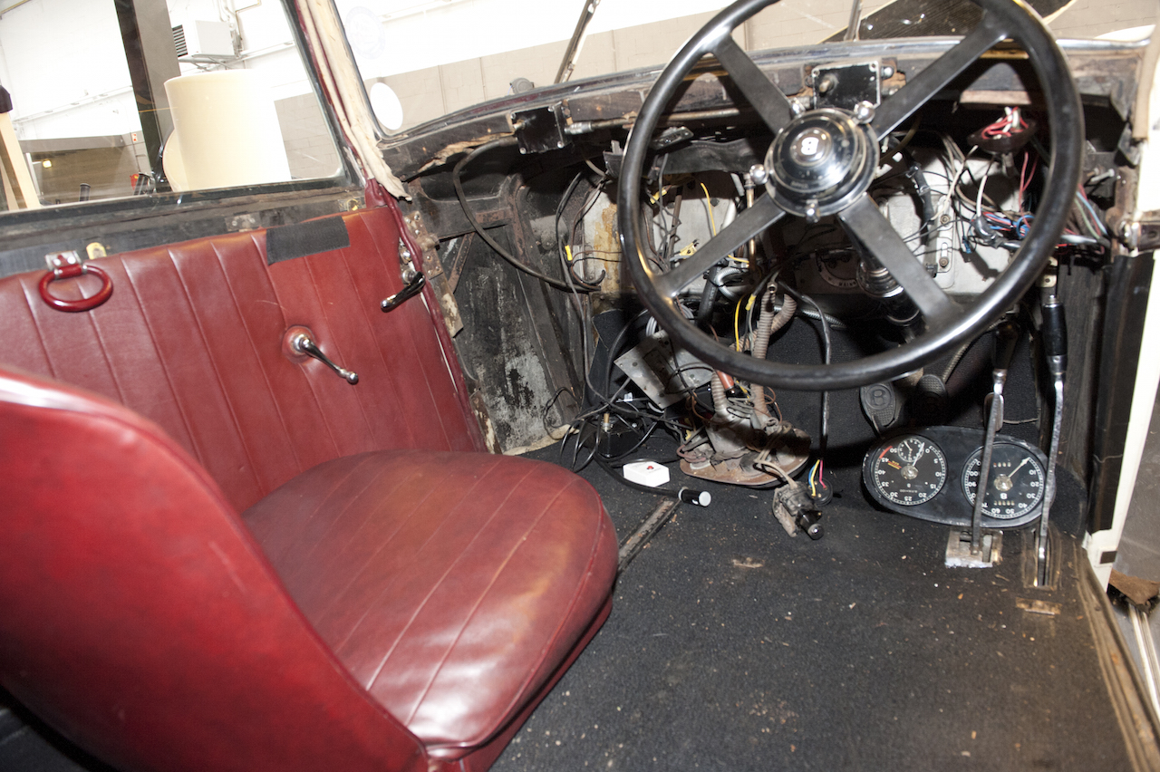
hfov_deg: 73.8
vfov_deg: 53.1
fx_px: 773
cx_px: 580
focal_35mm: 24
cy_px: 386
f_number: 5.6
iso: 3200
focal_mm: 24
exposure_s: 1/60
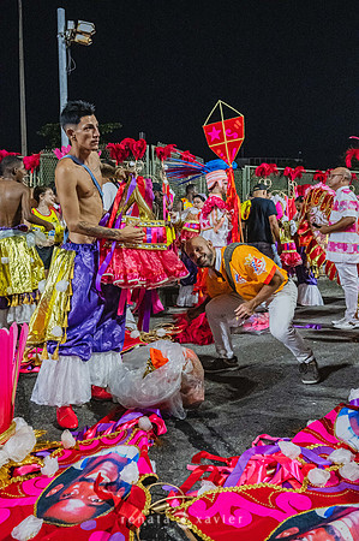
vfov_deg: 63.7
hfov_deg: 44.9
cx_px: 180
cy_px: 270
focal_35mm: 29
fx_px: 435
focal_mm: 19.5
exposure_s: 1/100
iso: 3200
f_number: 4
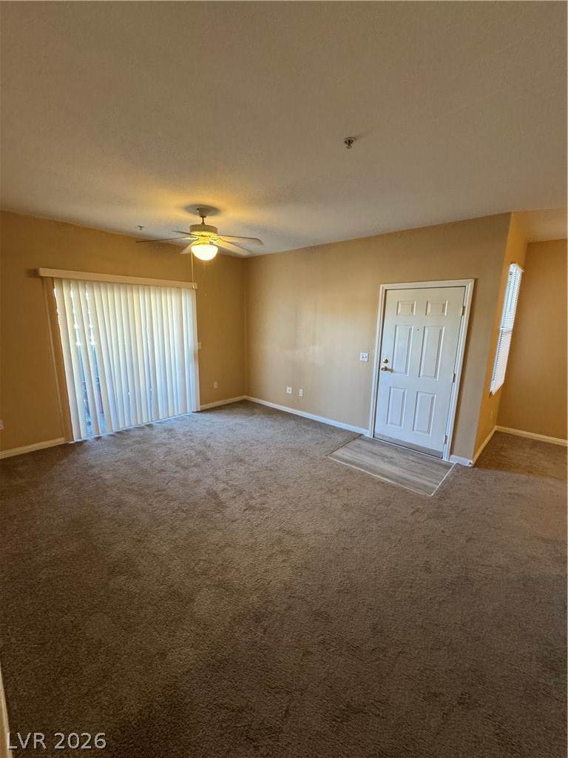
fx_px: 306
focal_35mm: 14
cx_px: 284
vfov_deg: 102.1
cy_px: 379
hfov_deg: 85.7
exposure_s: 1/60
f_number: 2.2
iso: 400
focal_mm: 2.22
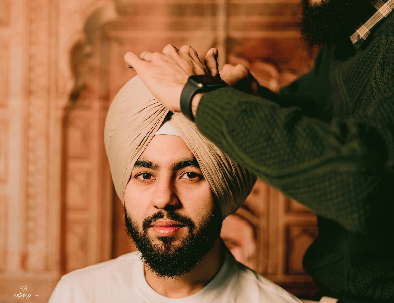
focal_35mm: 57
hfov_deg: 33.4
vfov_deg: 26.0
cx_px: 167
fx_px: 656
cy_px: 152
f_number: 1.4
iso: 125
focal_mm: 35
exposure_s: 1/200
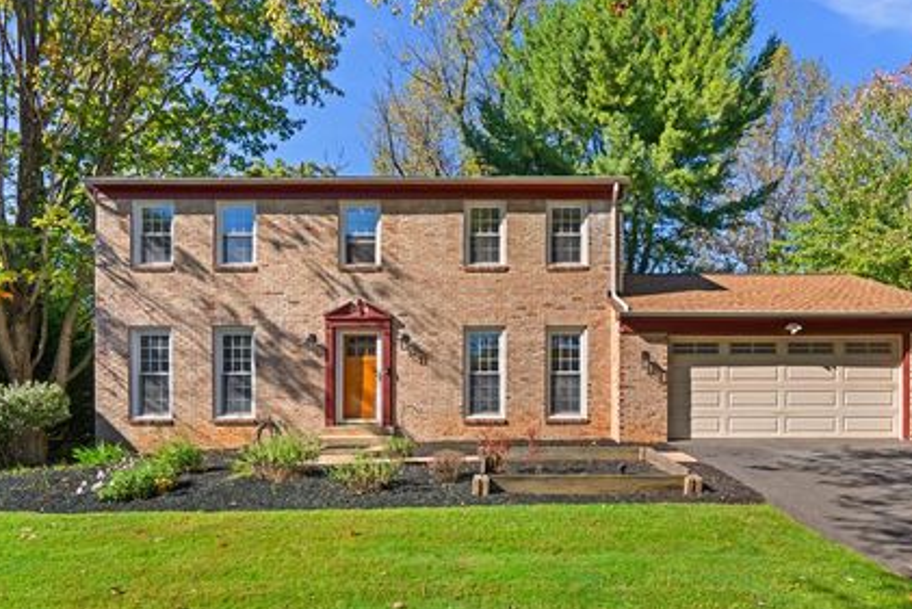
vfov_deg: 64.3
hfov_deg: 86.4
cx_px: 516
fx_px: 481
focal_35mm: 19
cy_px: 347
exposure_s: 1/250
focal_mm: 16
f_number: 8
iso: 250
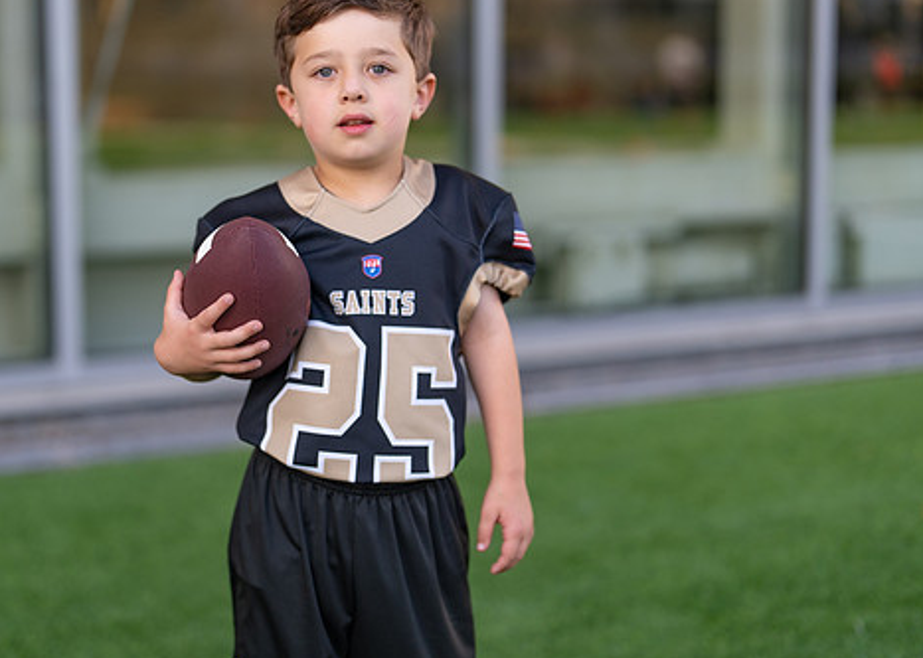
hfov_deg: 27.8
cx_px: 342
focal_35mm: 71
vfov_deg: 20.1
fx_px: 1860
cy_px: 309
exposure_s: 1/1000
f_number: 1.2
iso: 200
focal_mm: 50
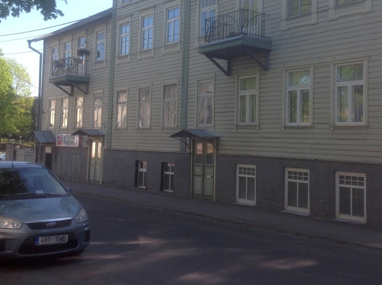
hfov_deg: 38.2
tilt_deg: +2.8
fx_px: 551
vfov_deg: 28.9
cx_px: 186
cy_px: 107
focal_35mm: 50
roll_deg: -1.6
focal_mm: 4.28
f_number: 2.4
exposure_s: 1/408
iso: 50
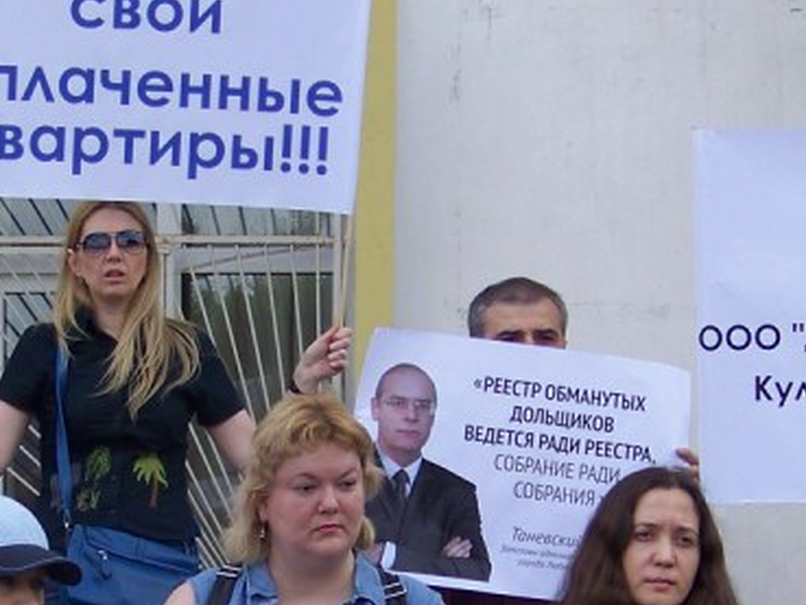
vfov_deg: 7.6
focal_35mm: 194
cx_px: 356
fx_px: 4519
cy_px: 533
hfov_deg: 10.2
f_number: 3.2
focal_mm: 11.7
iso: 64
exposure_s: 1/320
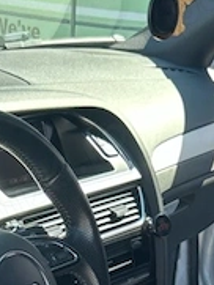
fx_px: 947
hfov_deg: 12.9
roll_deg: -3.7
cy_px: 480
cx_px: 88
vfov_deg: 15.2
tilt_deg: -31.6
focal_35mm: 115
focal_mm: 5.7
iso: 40
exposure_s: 1/216
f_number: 1.5
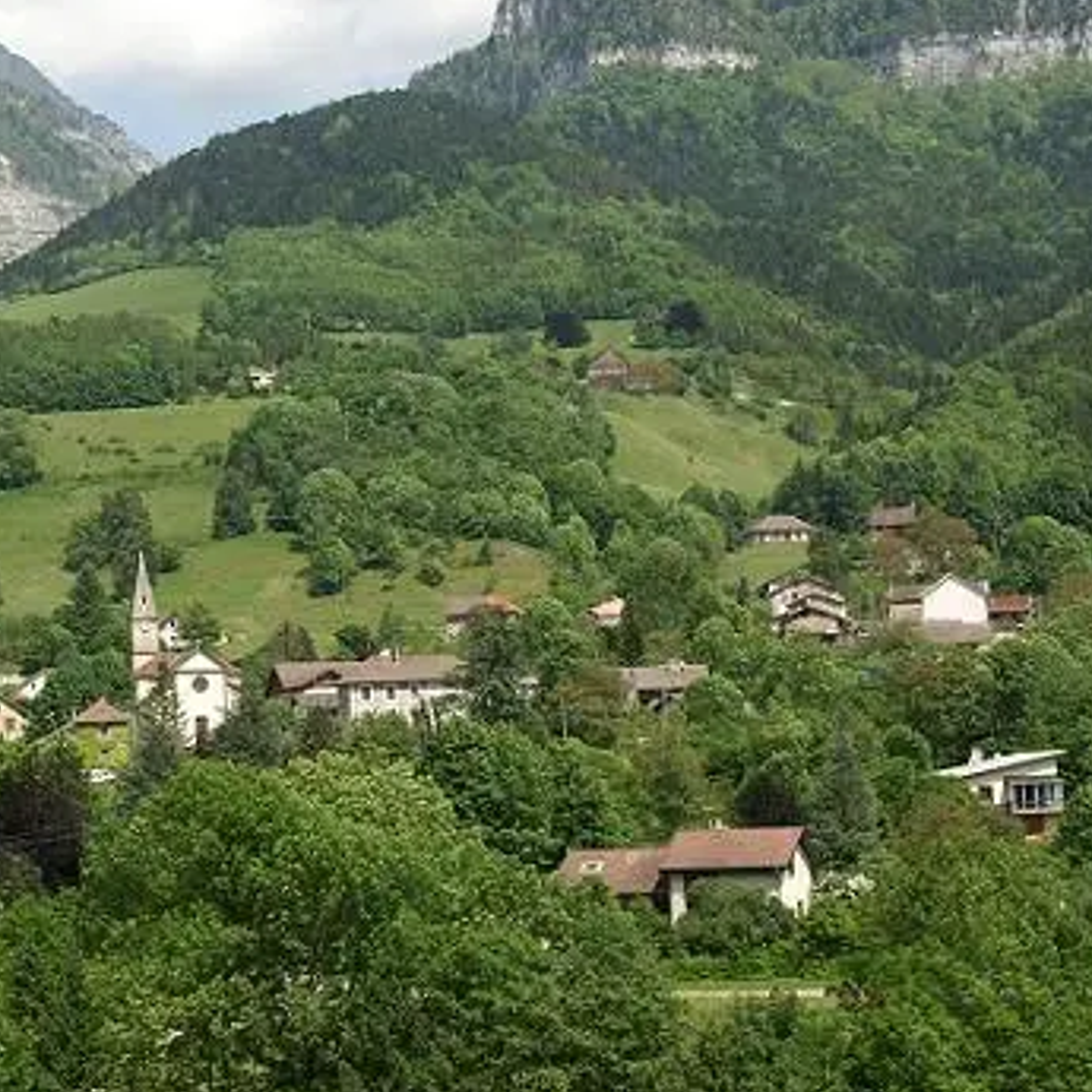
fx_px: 2498
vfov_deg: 24.7
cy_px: 519
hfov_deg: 24.6
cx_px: 413
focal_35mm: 70
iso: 125
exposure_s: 1/200
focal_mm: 28
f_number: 8
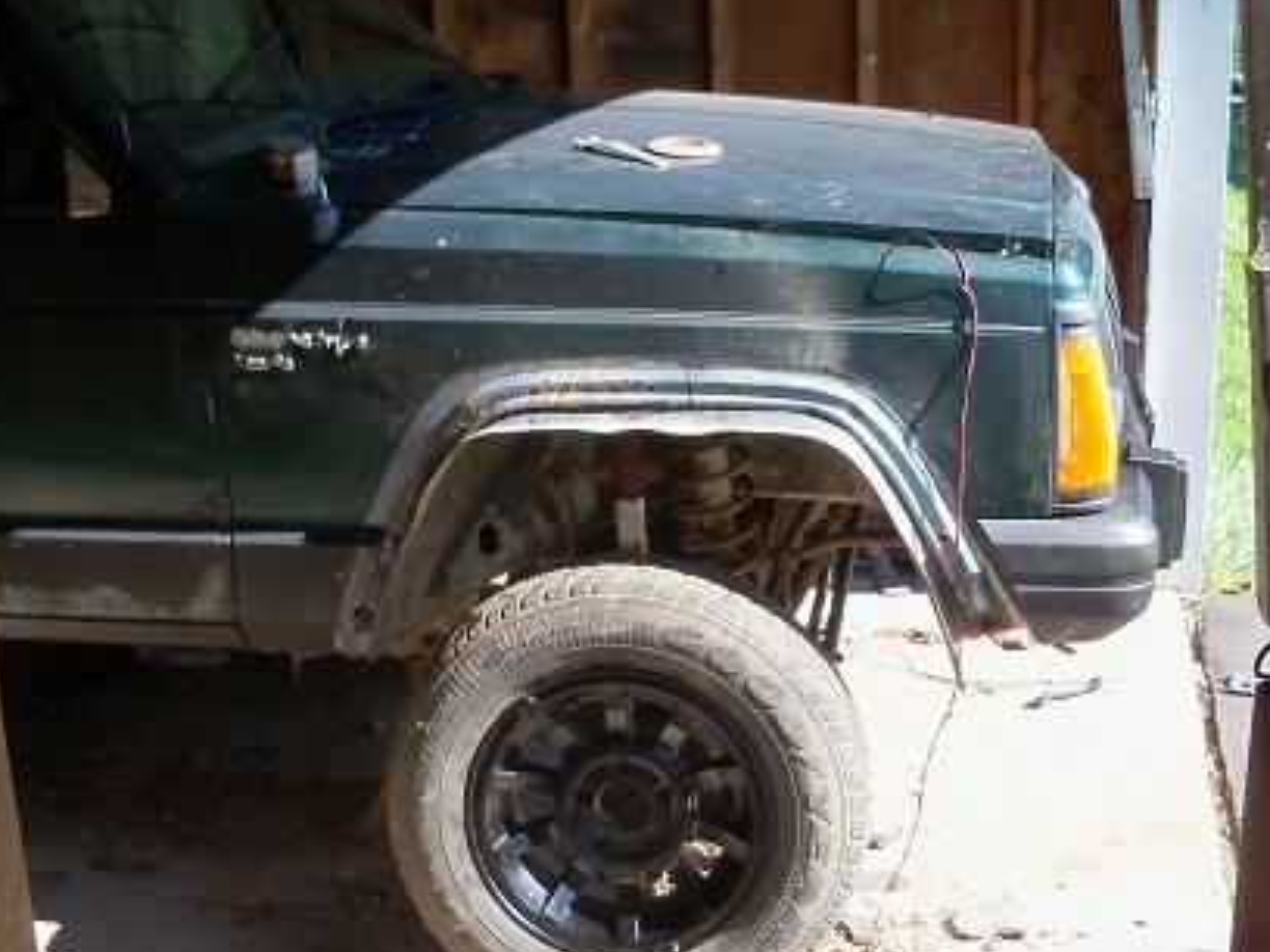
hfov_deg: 40.4
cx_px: 635
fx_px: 1724
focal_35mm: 47
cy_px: 465
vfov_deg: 30.9
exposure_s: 1/160
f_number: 3.5
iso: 64
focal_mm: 6.2
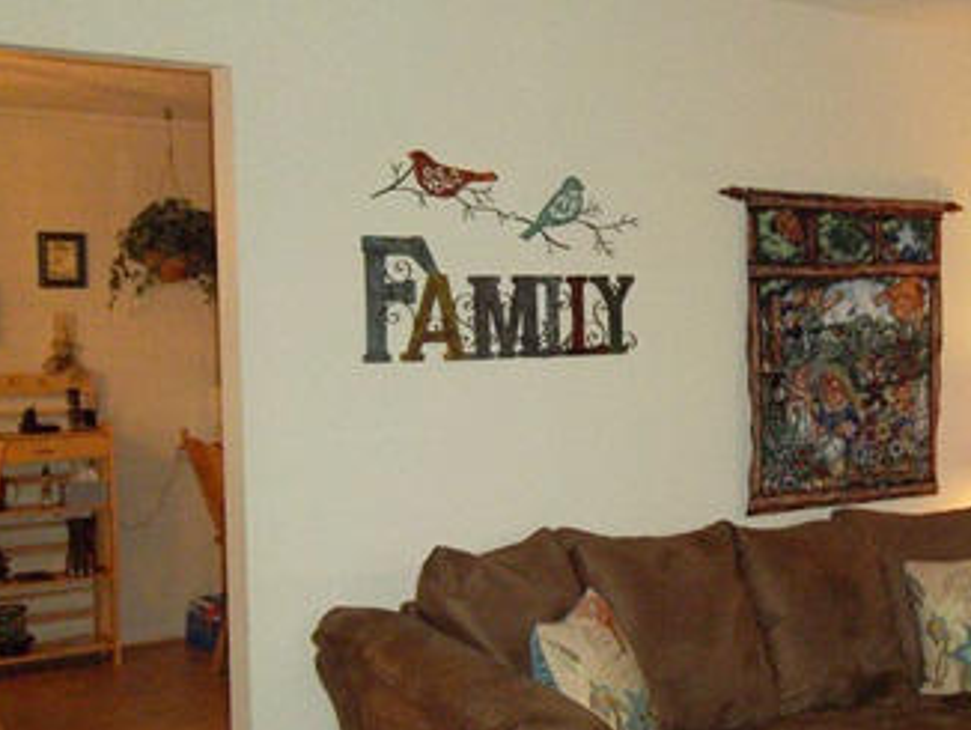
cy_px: 426
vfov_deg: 27.5
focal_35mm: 53
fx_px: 1488
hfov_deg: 34.6
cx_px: 828
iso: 480
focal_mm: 4.9
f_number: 3.5
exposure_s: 1/45
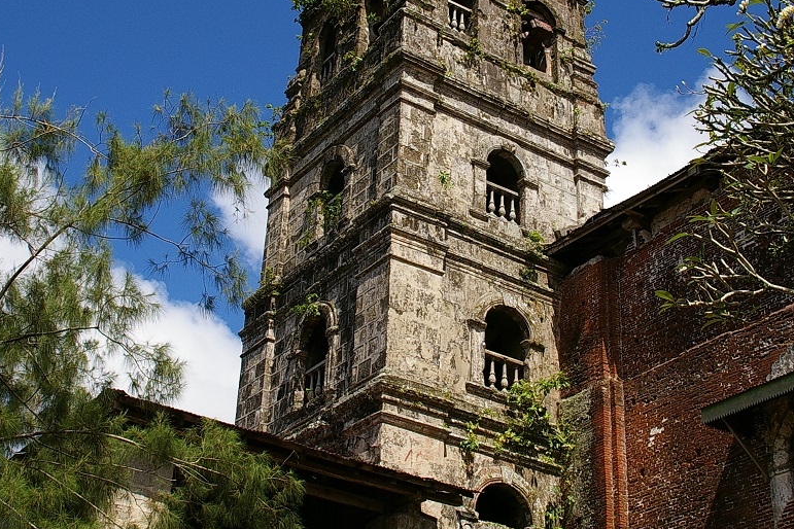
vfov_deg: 24.1
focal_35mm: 56
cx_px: 396
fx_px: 1235
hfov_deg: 35.6
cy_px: 176
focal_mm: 24
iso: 200
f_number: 8
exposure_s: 1/500
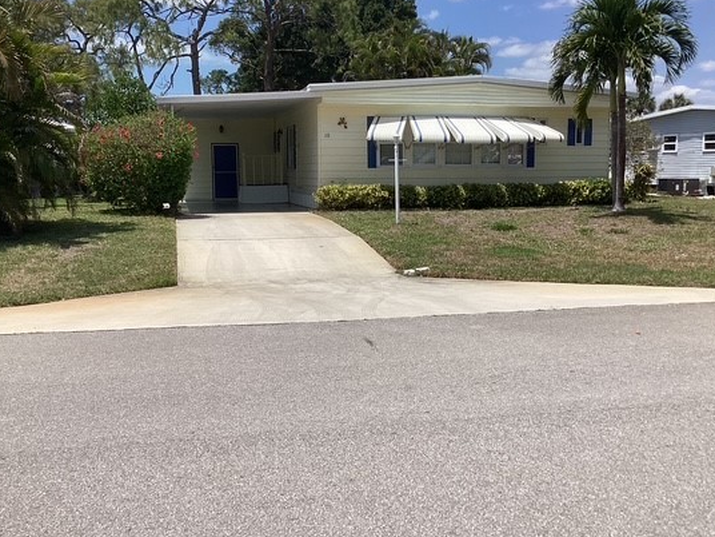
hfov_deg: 50.1
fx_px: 764
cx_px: 370
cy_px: 250
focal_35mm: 37
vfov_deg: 38.6
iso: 25
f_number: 2.4
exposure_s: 1/2469
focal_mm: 3.3
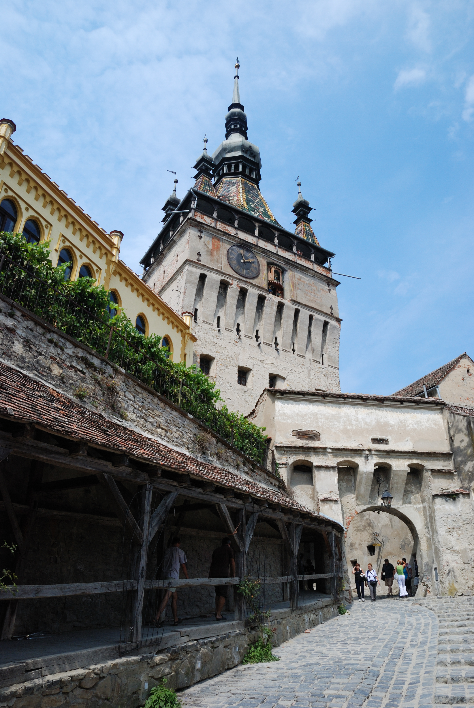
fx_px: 532
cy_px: 354
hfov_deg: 48.0
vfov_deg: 67.3
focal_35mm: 27
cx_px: 237
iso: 200
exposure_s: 1/125
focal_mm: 18
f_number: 8
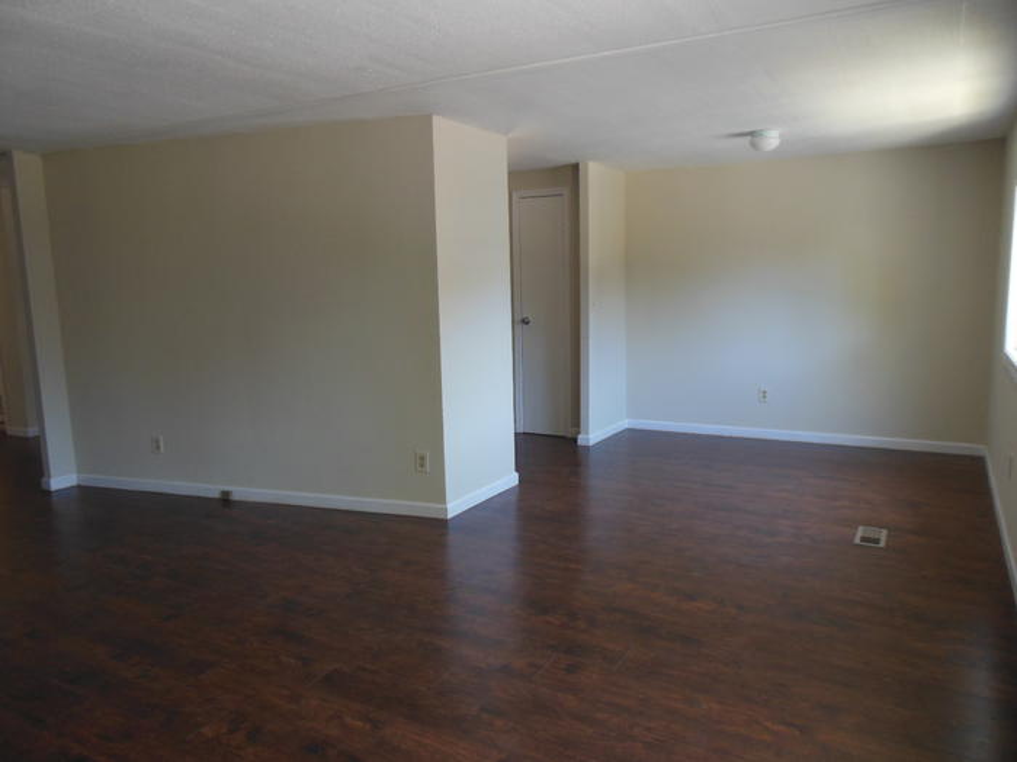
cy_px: 381
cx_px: 508
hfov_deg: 69.4
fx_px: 734
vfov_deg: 54.9
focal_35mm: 25
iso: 200
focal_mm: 4.5
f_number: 3.2
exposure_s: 1/30
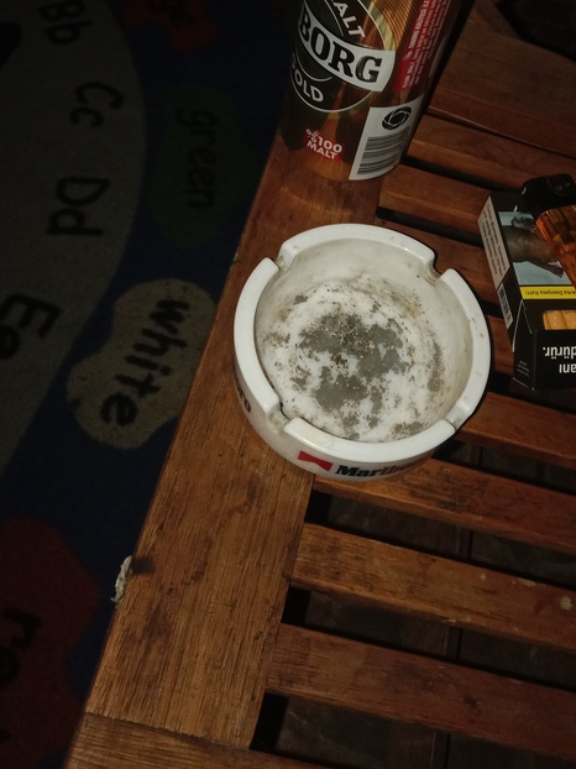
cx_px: 392
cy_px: 258
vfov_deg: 49.3
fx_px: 821
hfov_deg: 38.1
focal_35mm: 37
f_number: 2.2
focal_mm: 3.4
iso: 369
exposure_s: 1/33.3
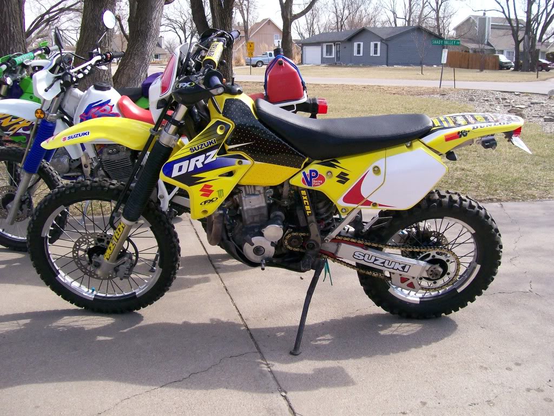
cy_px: 208
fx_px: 576
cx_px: 277
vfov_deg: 39.7
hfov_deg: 51.4
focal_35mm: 36
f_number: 2.7
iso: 140
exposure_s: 1/876
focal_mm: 6
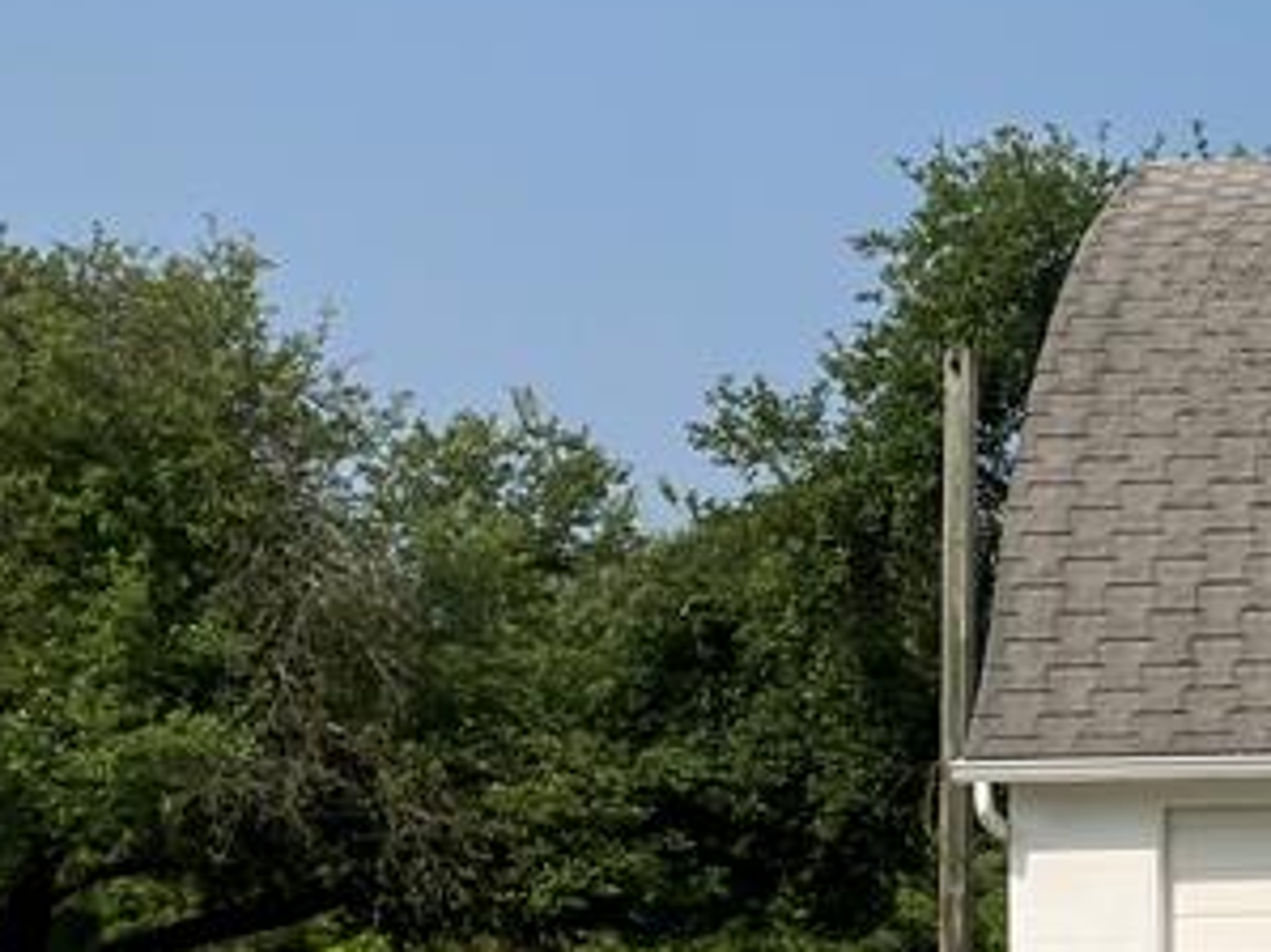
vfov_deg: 15.2
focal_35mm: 96
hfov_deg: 17.8
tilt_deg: +2.9
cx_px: 2023
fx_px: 3523
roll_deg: -2.3
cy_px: 824
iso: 32
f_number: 1.8
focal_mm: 3.99
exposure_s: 1/2558
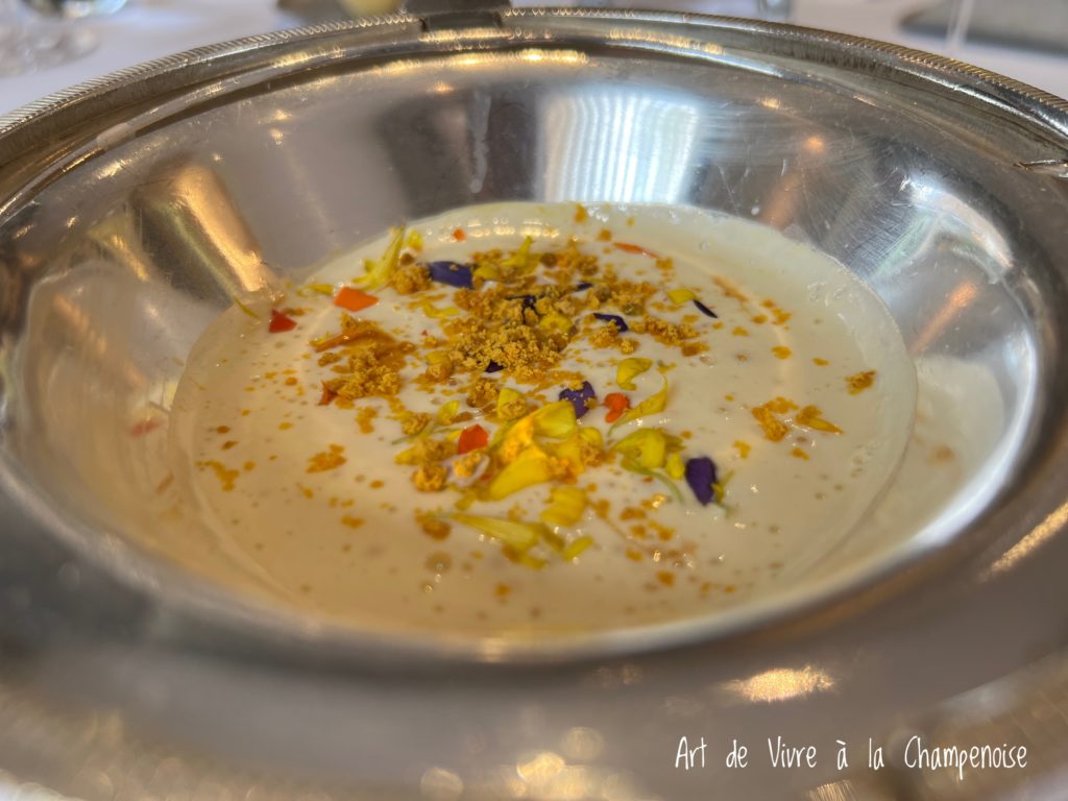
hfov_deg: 67.3
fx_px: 802
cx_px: 534
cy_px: 400
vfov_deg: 53.1
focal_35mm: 26
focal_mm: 5.7
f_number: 1.5
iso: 50
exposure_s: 1/154
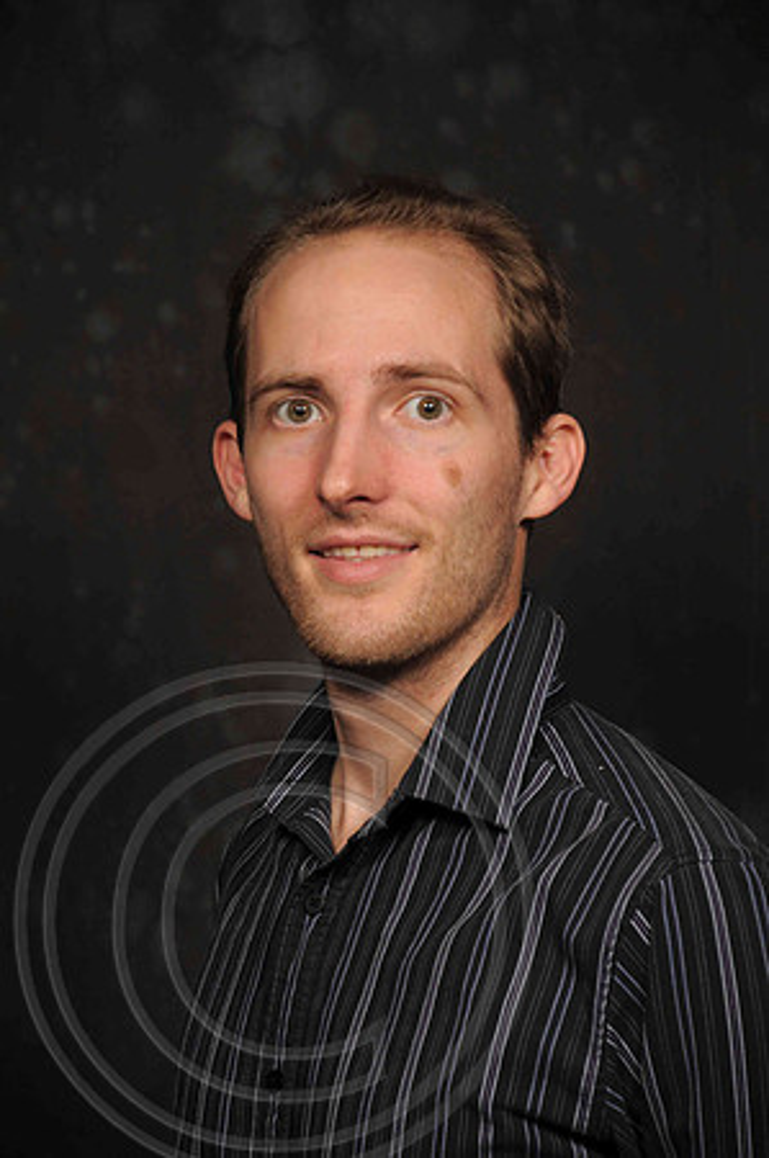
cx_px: 384
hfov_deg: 7.6
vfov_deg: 11.4
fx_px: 5780
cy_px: 579
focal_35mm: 180
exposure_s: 1/125
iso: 200
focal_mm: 120
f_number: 5.6
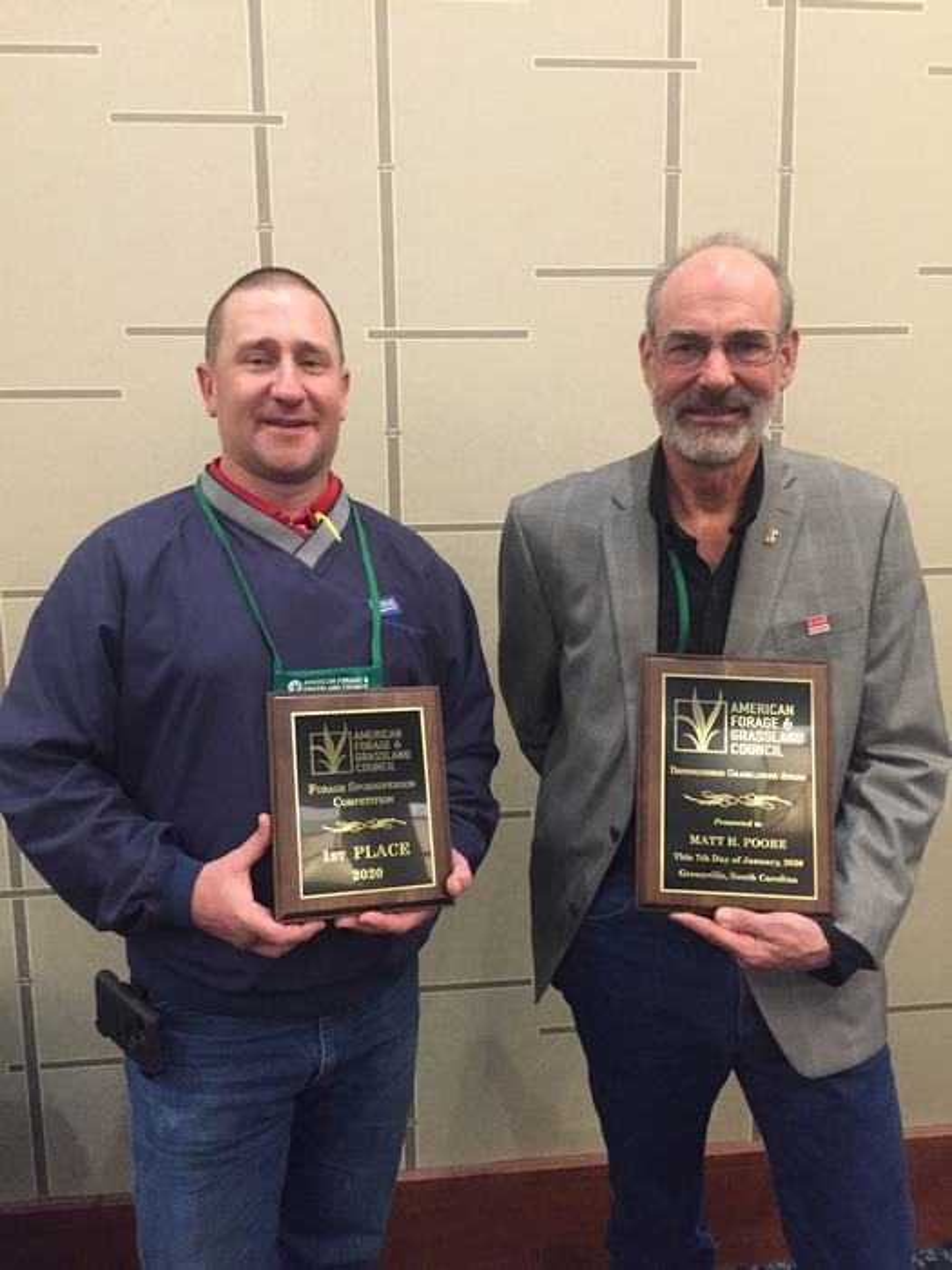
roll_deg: +1.3
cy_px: 635
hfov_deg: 48.2
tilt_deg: -8.3
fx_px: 1063
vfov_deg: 61.7
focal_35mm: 29
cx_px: 476
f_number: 2.2
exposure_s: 1/15
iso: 320
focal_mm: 4.15
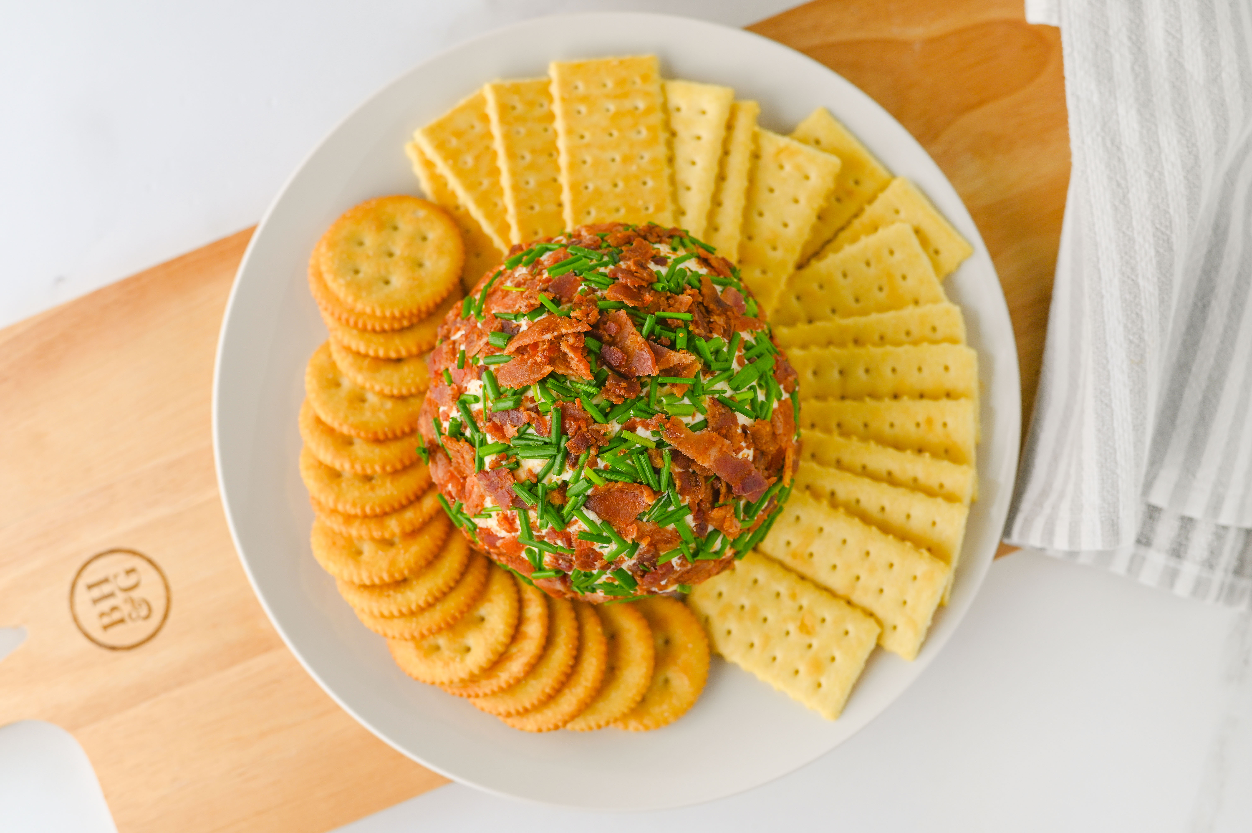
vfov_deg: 27.0
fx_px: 1738
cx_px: 626
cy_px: 416
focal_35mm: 50
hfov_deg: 39.6
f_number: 5
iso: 125
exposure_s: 1/80
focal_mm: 50
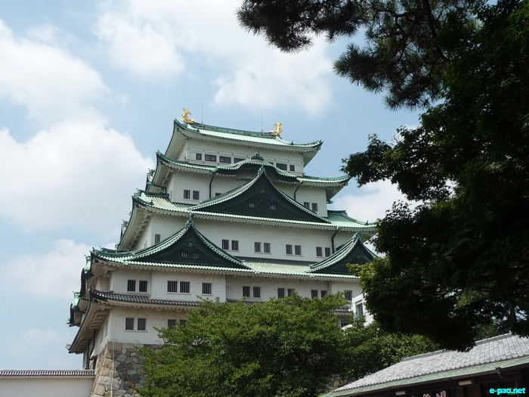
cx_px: 264
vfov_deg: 35.1
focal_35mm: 41
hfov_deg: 45.8
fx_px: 627
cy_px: 198
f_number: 3.4
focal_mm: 5
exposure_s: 1/1000
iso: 100
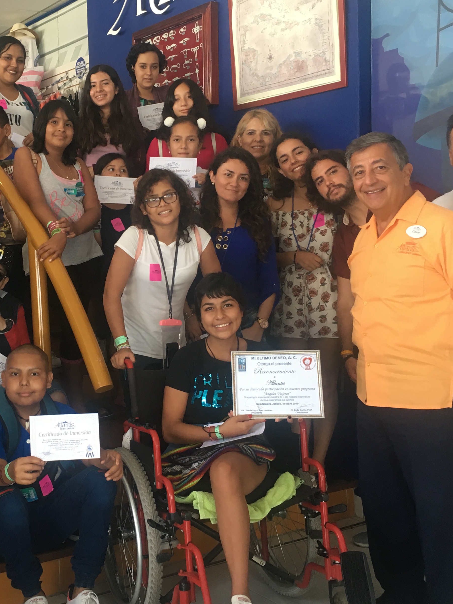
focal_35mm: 48
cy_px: 290
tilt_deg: -3.4
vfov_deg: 39.7
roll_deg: +2.6
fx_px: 838
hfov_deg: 29.7
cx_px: 105
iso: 32
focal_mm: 4.15
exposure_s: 1/30
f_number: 2.2
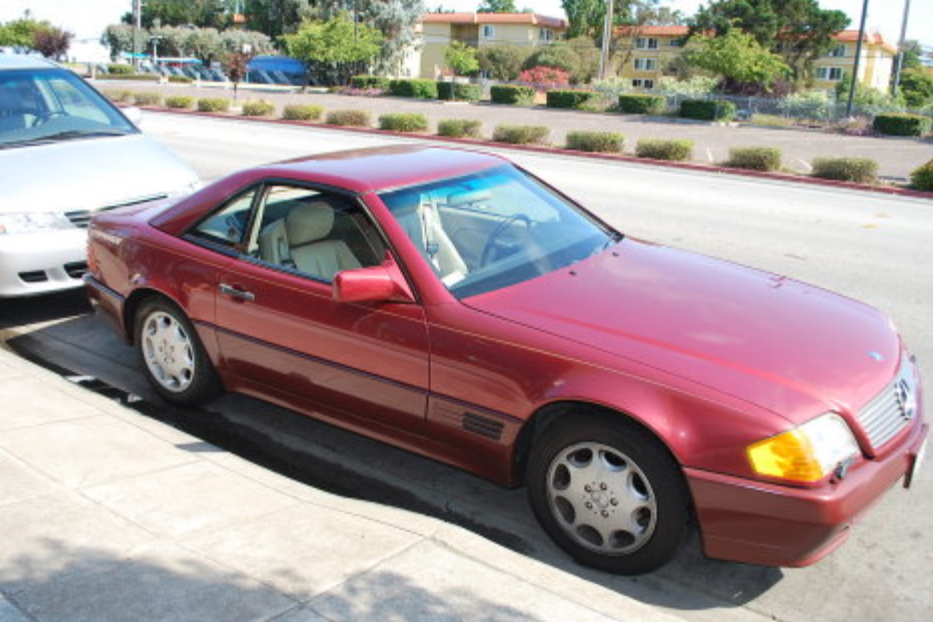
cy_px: 319
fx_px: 881
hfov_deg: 55.8
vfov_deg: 38.9
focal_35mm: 34
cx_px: 477
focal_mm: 22
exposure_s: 1/200
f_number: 5.6
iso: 100
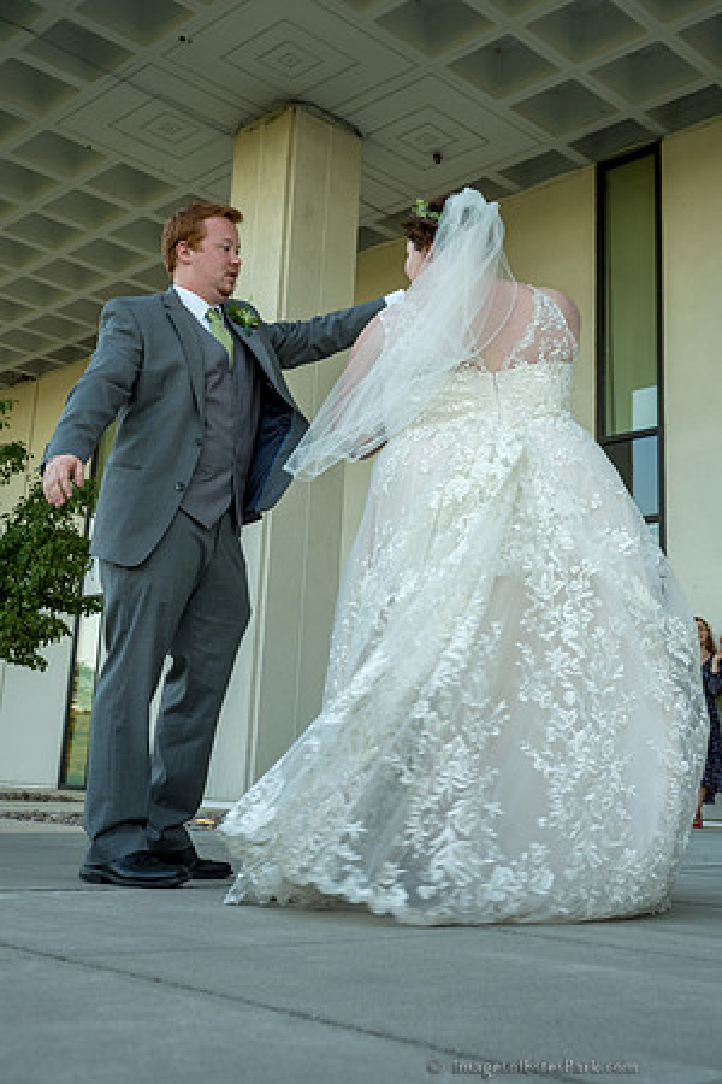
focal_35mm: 35
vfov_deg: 54.4
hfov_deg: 37.9
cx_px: 361
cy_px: 542
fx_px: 1053
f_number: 5.6
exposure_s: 1/160
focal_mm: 35
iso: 320
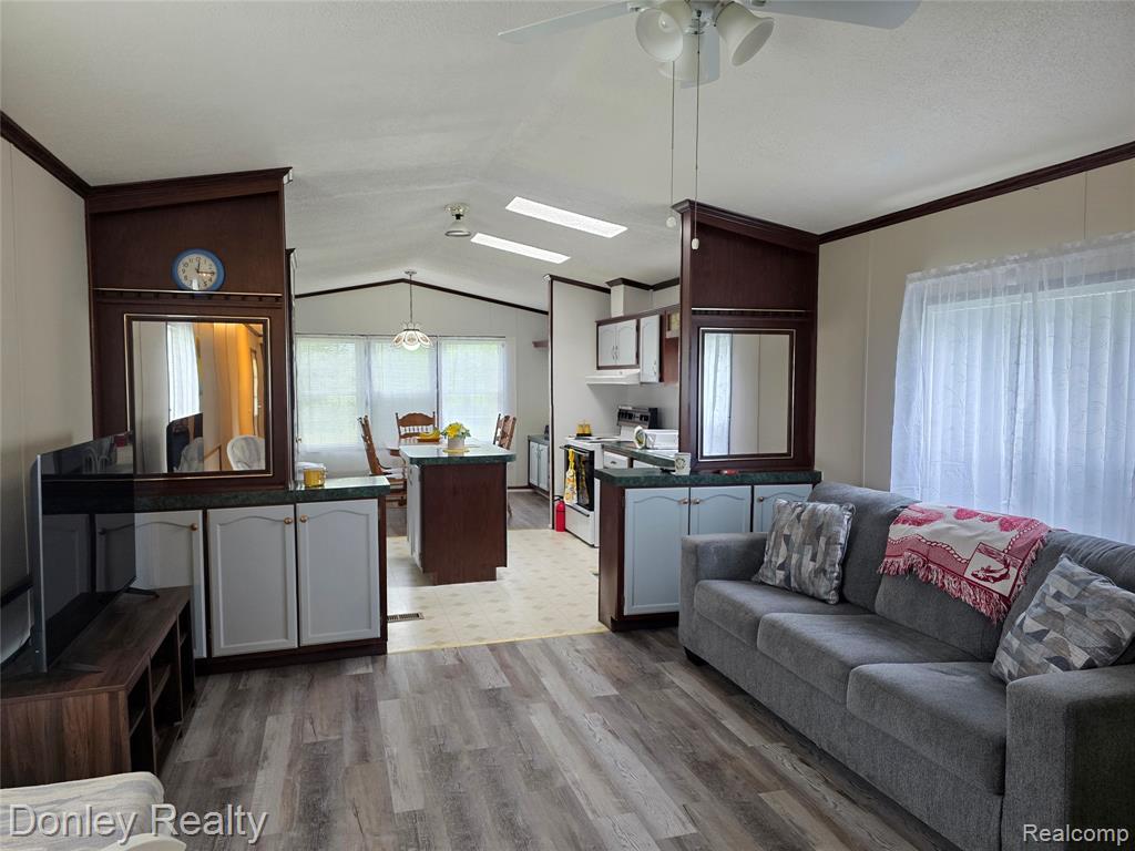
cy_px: 426
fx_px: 754
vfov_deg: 58.9
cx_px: 568
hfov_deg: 73.9
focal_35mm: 23
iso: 320
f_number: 1.7
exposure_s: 1/120
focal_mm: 6.3
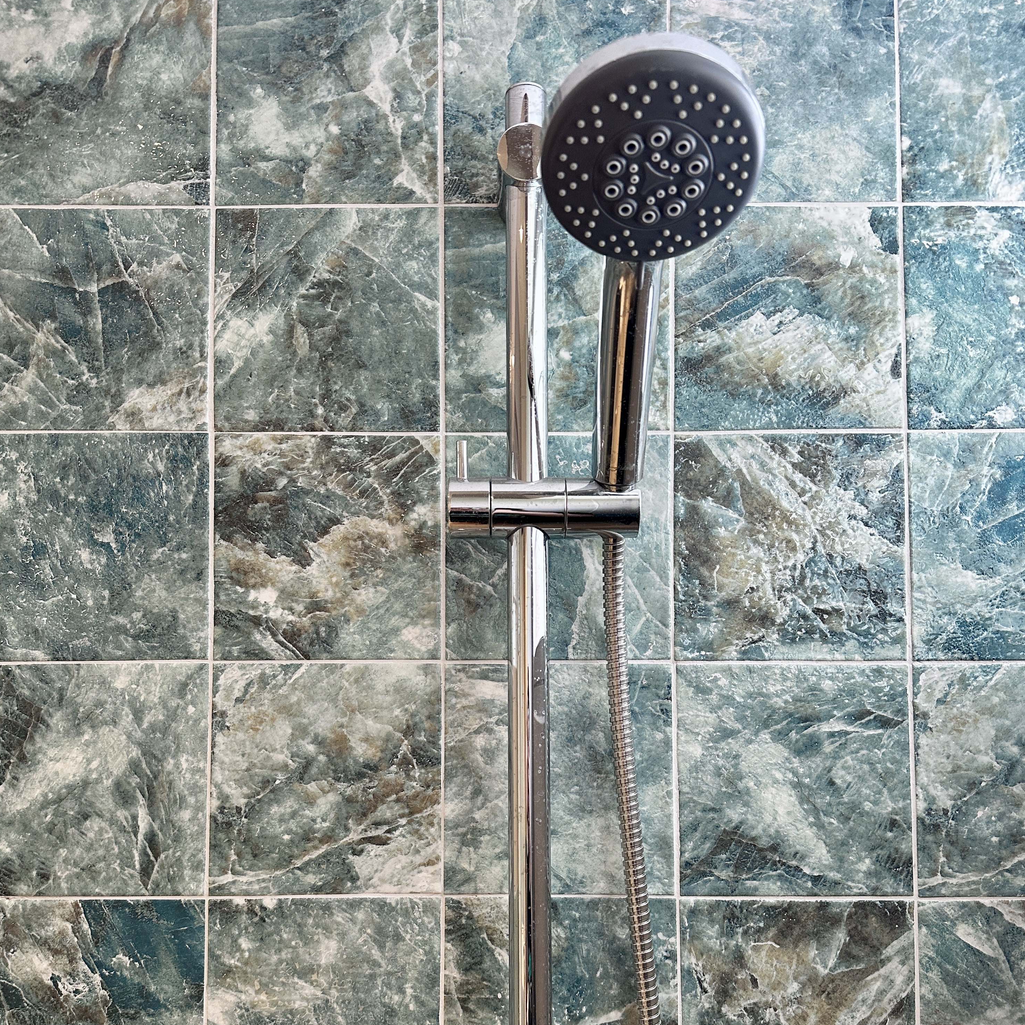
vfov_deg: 54.9
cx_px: 517
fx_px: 972
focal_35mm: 29
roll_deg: -0.3
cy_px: 646
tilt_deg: +2.3
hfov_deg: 55.6
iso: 250
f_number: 1.78
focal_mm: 6.86
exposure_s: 1/66
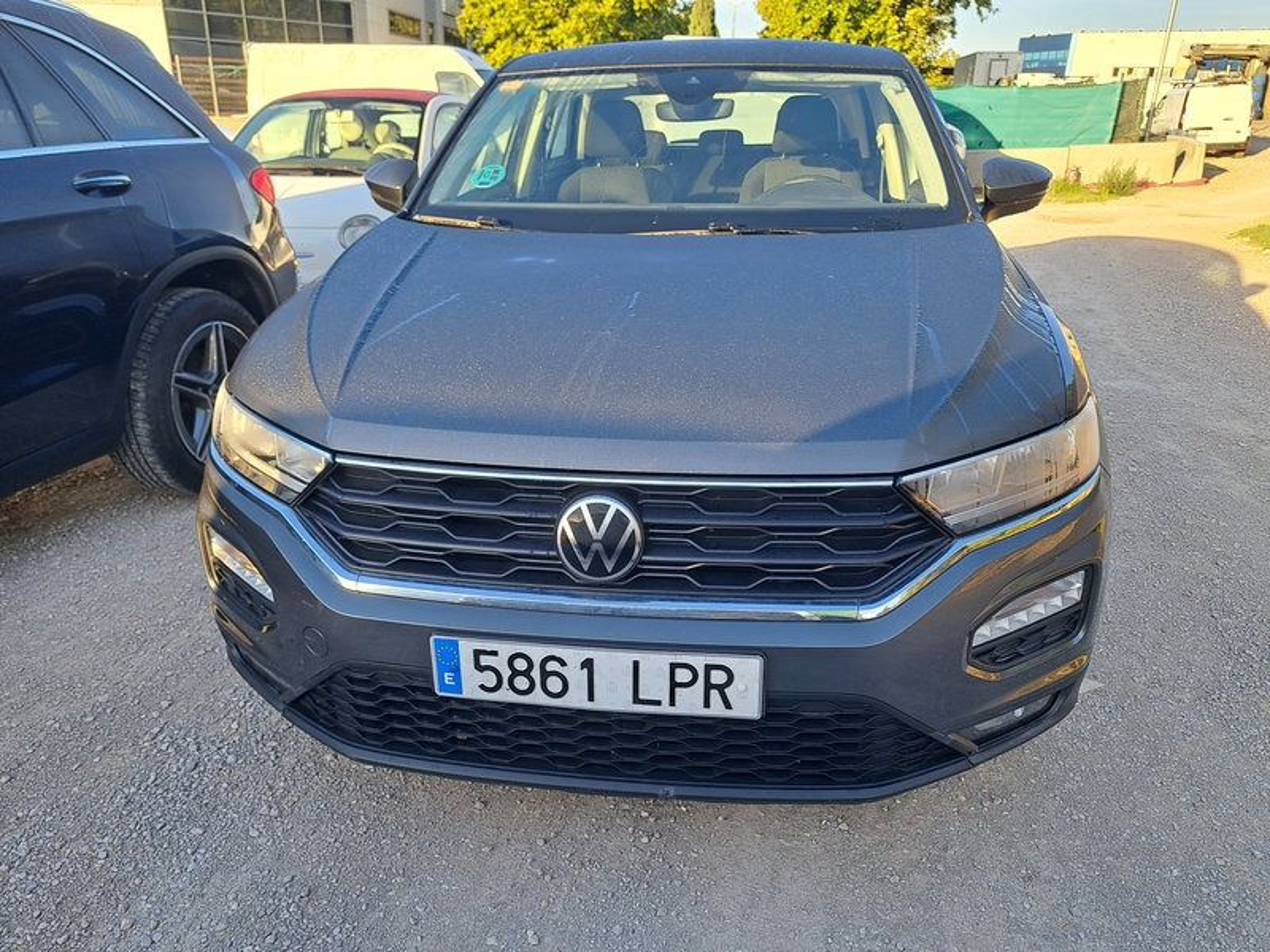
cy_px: 476
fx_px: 881
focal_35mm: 24
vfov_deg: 56.8
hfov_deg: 71.6
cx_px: 635
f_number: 1.8
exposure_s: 1/171
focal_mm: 5.23
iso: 50
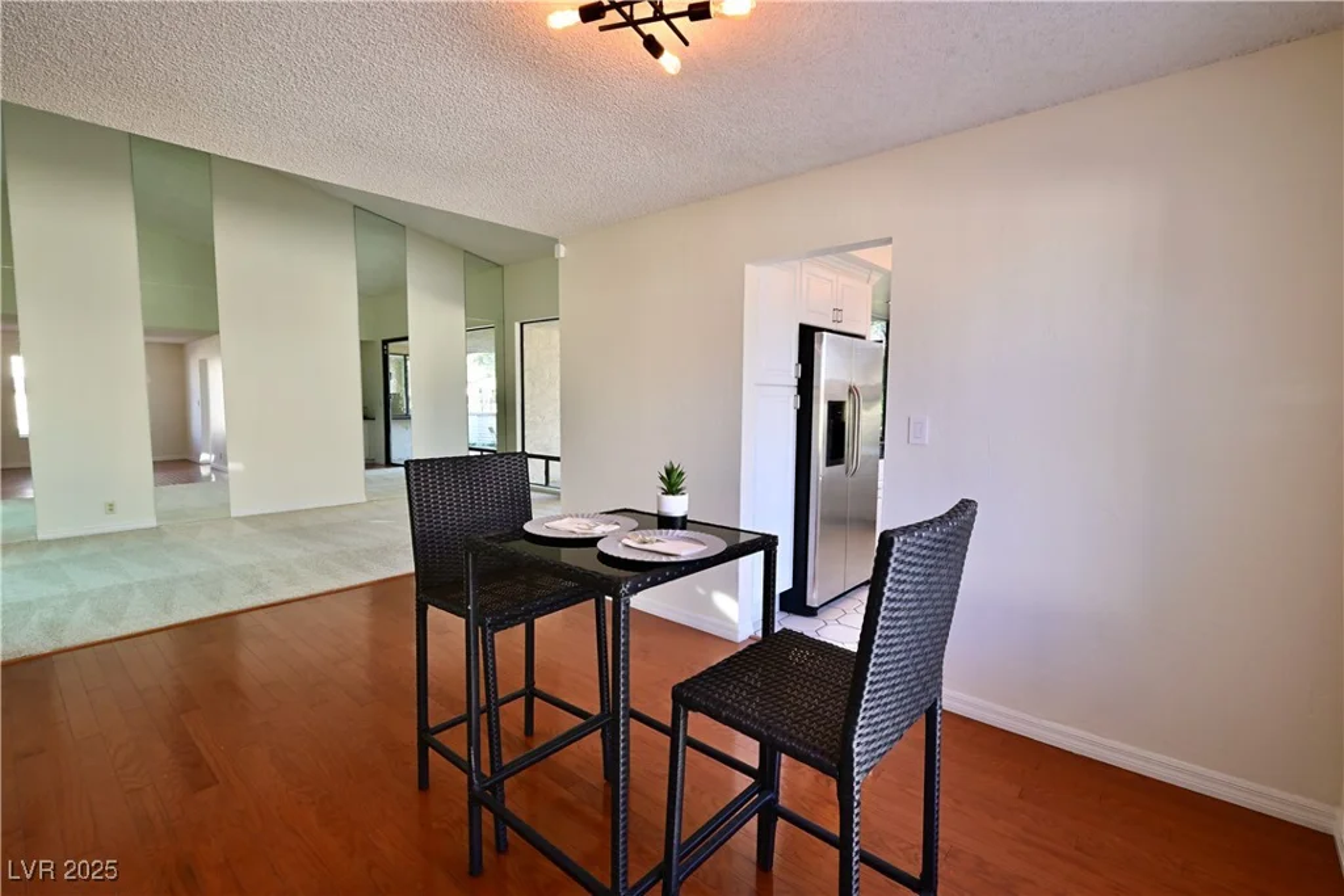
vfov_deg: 73.8
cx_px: 672
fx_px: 597
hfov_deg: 96.7
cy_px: 448
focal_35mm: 16
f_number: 9
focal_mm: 16
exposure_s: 1/60
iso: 1600
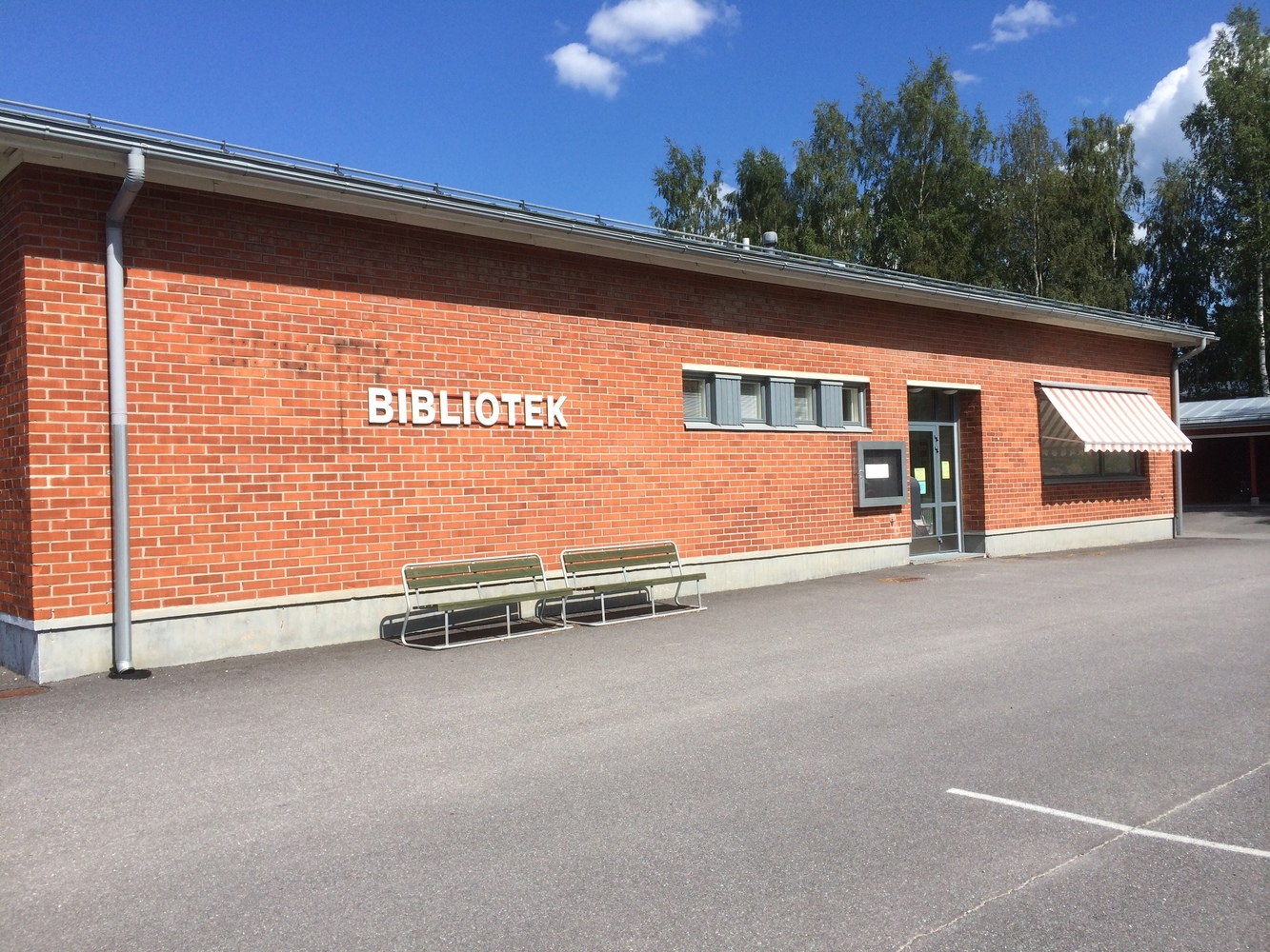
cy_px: 476
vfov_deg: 46.8
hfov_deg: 60.0
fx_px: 1101
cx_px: 635
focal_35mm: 30
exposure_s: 1/2283
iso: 40
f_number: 2.2
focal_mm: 4.12
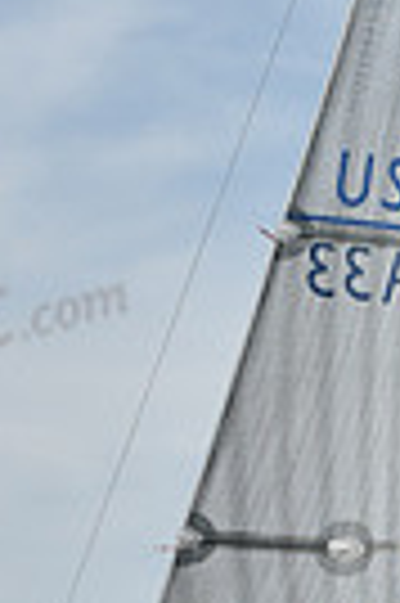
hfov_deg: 4.5
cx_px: 362
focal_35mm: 304
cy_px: 536
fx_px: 5079
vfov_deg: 6.8
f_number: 10
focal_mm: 70
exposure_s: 1/1000
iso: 250
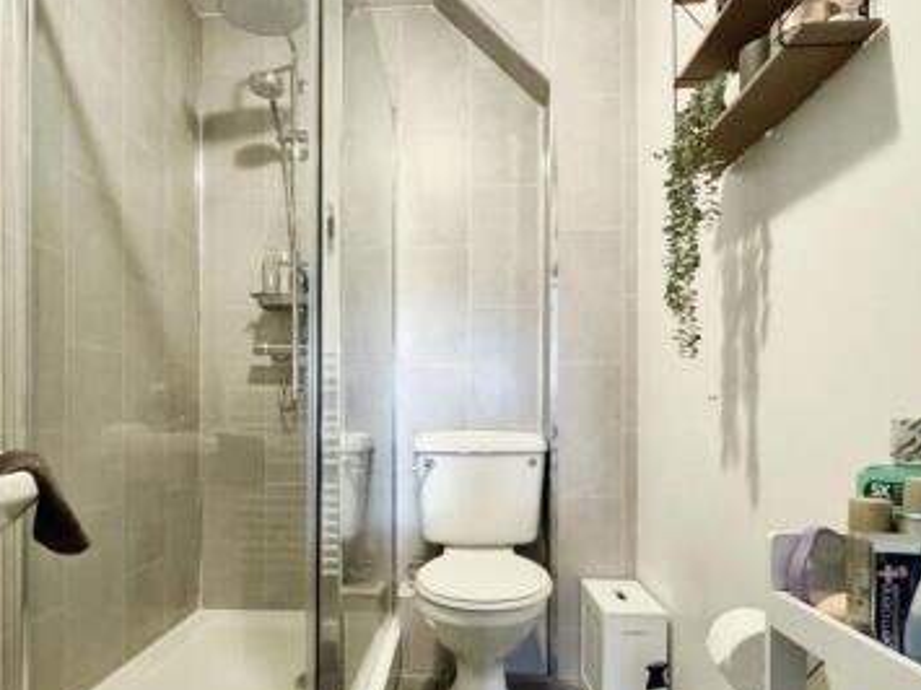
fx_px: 612
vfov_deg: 58.3
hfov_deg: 73.8
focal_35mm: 23
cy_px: 422
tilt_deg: -1.2
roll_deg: +0.1
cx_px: 422
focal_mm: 2.22
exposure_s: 1/60
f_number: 2.2
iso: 640
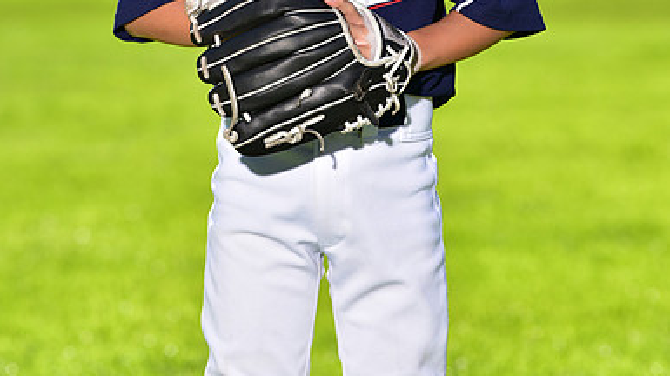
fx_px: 5326
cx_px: 335
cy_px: -94
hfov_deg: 7.2
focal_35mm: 300
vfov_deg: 4.0
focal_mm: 190
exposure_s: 1/250
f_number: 5.6
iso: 80
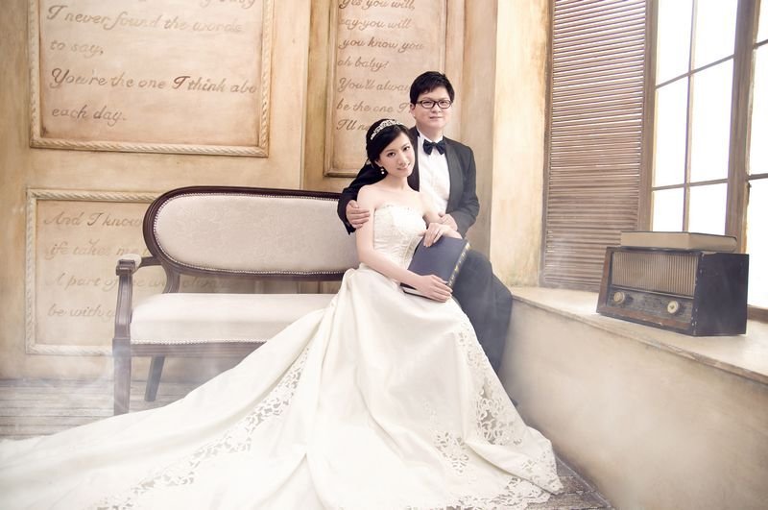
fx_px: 1023
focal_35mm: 48
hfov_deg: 41.2
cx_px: 384
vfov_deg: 28.0
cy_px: 255
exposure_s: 1/60
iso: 100
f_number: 3.2
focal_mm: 32
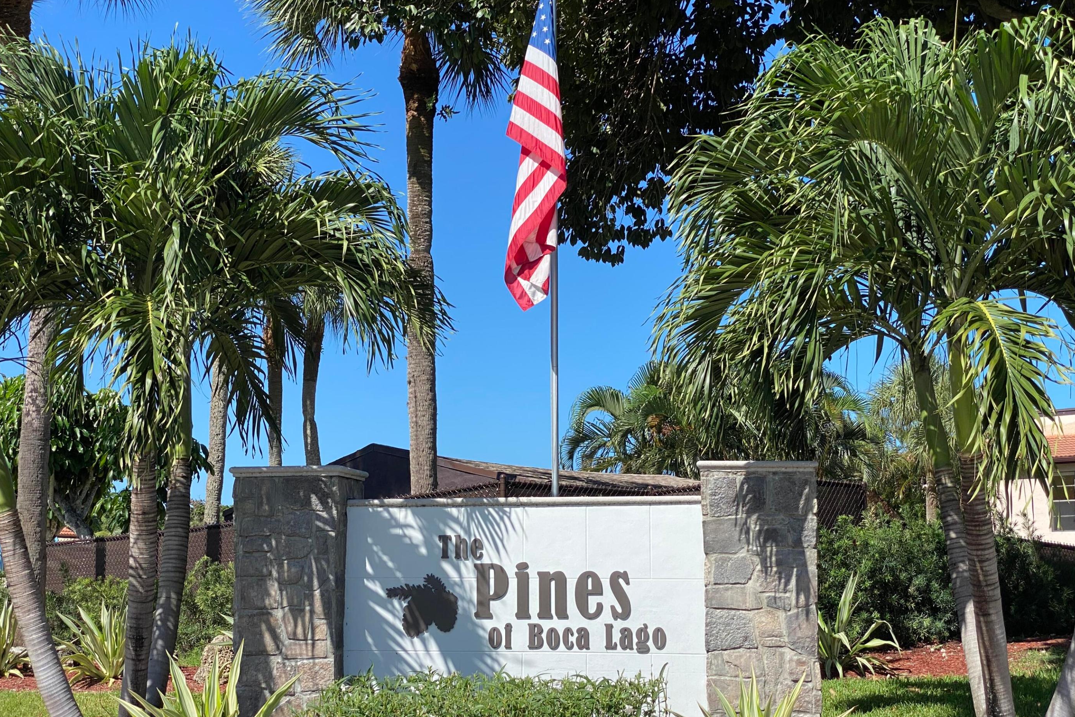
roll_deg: -0.4
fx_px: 1672
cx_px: 523
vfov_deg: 24.2
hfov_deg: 35.6
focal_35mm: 56
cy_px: 329
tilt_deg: +6.8
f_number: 2
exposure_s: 1/1142
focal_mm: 6
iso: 20
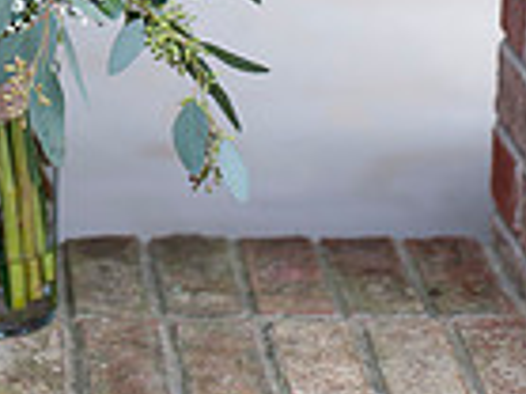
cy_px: -345
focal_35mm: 156
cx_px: -9
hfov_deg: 12.5
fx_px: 2368
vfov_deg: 9.0
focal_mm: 50
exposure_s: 1/800
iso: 200
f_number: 2.8
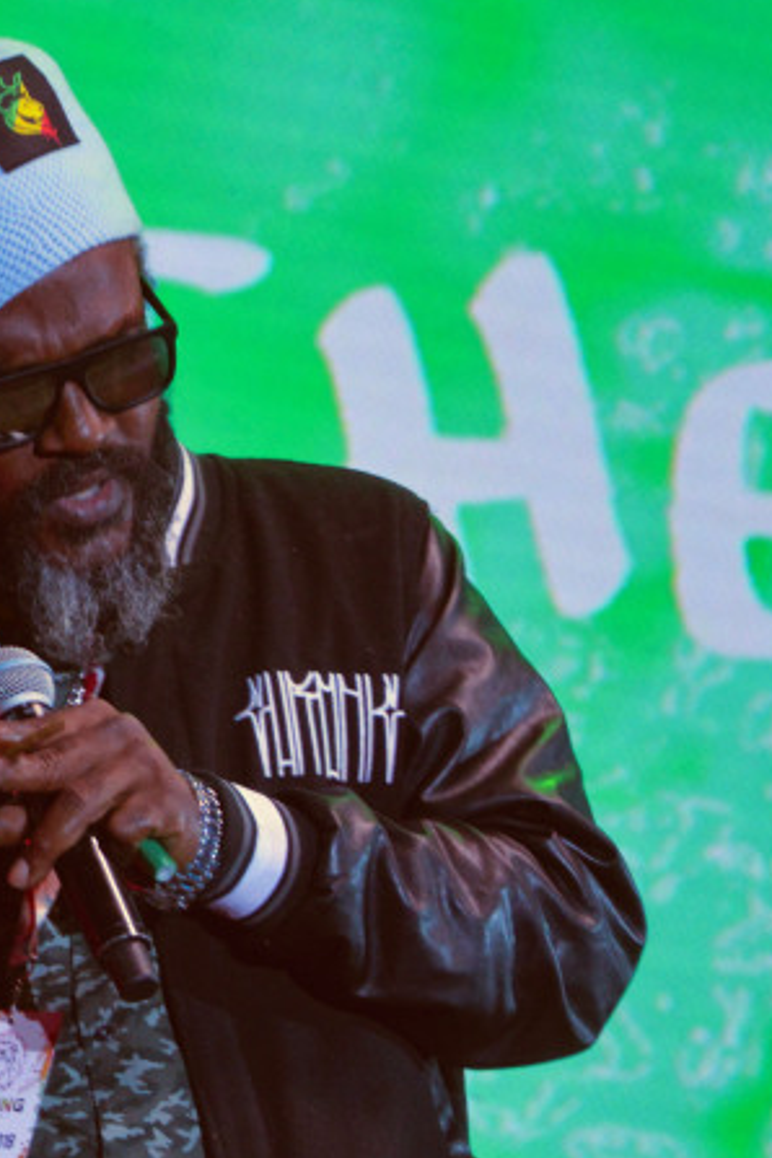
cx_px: -205
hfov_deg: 3.5
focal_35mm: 394
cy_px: 705
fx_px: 12673
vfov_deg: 5.2
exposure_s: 1/125
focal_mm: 98
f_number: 5.6
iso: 800
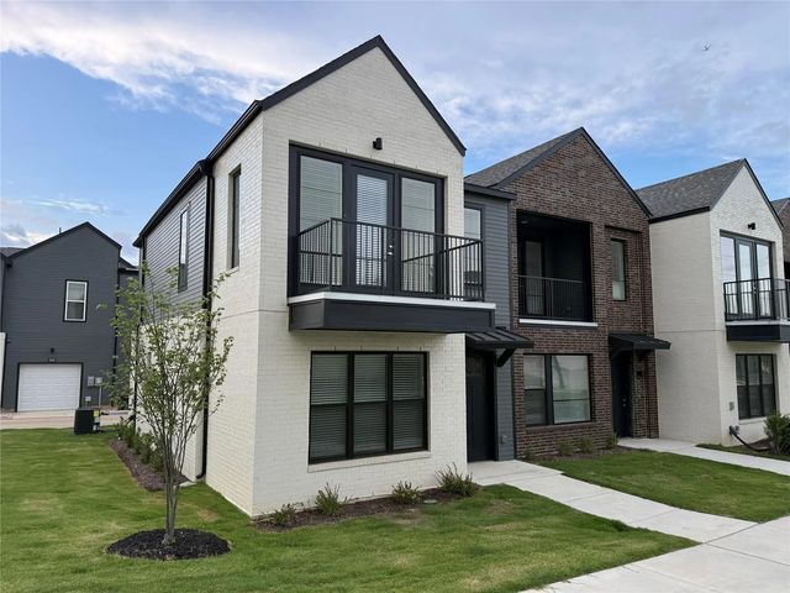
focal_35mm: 24
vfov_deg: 56.8
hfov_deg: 71.6
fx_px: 548
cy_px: 296
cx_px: 395
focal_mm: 6.76
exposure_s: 1/735
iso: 100
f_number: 1.78
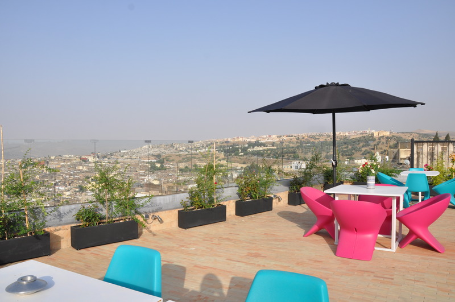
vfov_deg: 47.8
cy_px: 151
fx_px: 341
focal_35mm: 27
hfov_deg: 67.5
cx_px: 228
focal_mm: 18
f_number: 9
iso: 200
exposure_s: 1/320
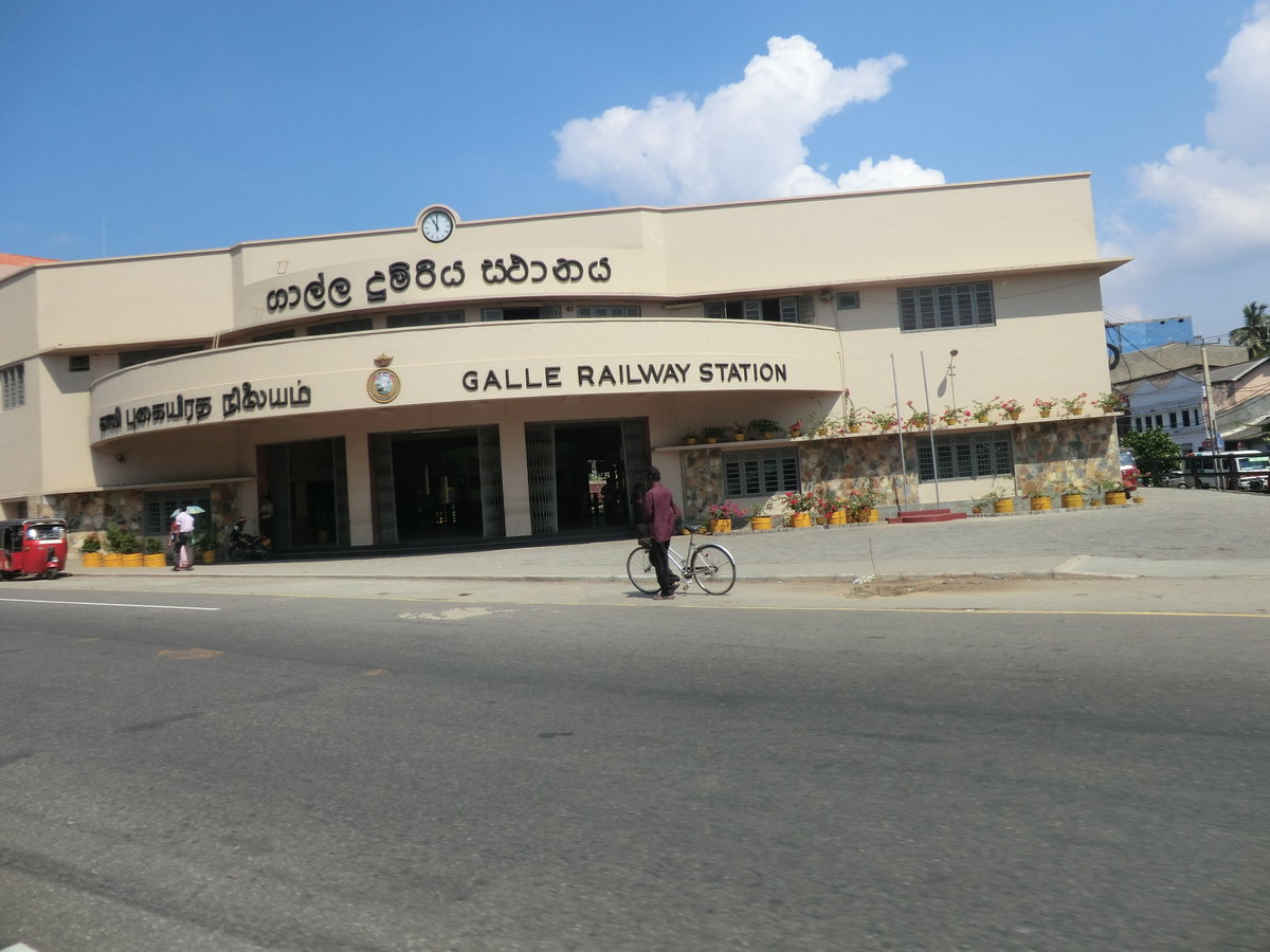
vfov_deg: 56.8
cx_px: 635
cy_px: 476
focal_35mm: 24
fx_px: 881
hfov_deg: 71.6
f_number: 7.5
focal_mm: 4.3
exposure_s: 1/250
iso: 80
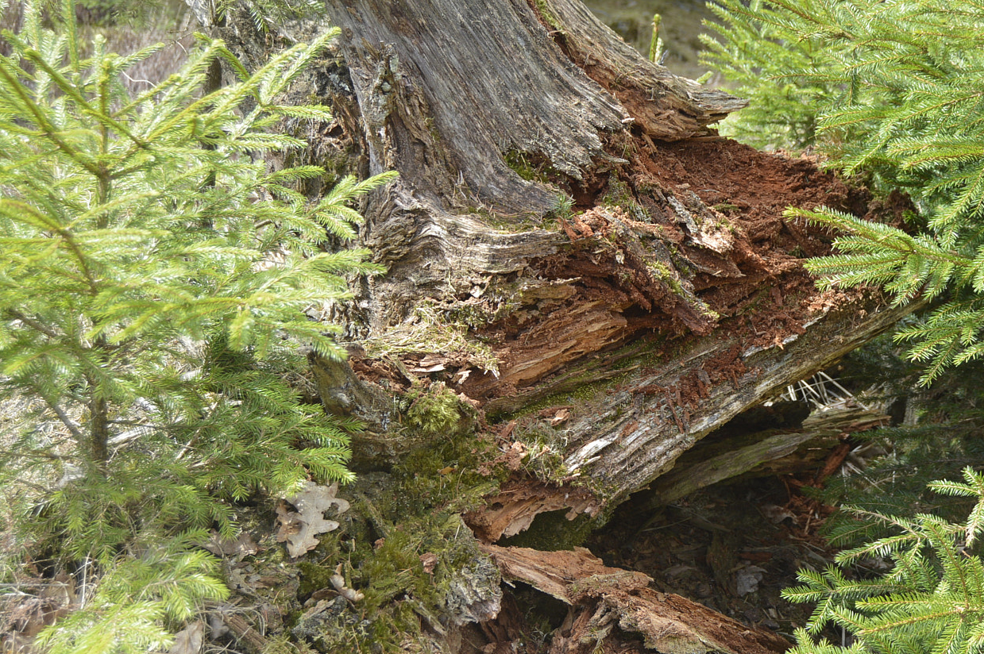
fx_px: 1693
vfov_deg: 21.8
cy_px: 387
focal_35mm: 62
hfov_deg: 32.2
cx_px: 634
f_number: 5.6
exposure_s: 1/125
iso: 140
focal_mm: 32
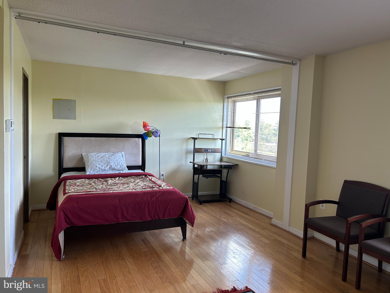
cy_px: 146
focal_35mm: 26
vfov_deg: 53.1
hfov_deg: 67.3
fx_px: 293
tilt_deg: -3.8
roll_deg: -2.7
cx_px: 195
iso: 80
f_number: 1.5
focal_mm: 5.7
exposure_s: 1/121
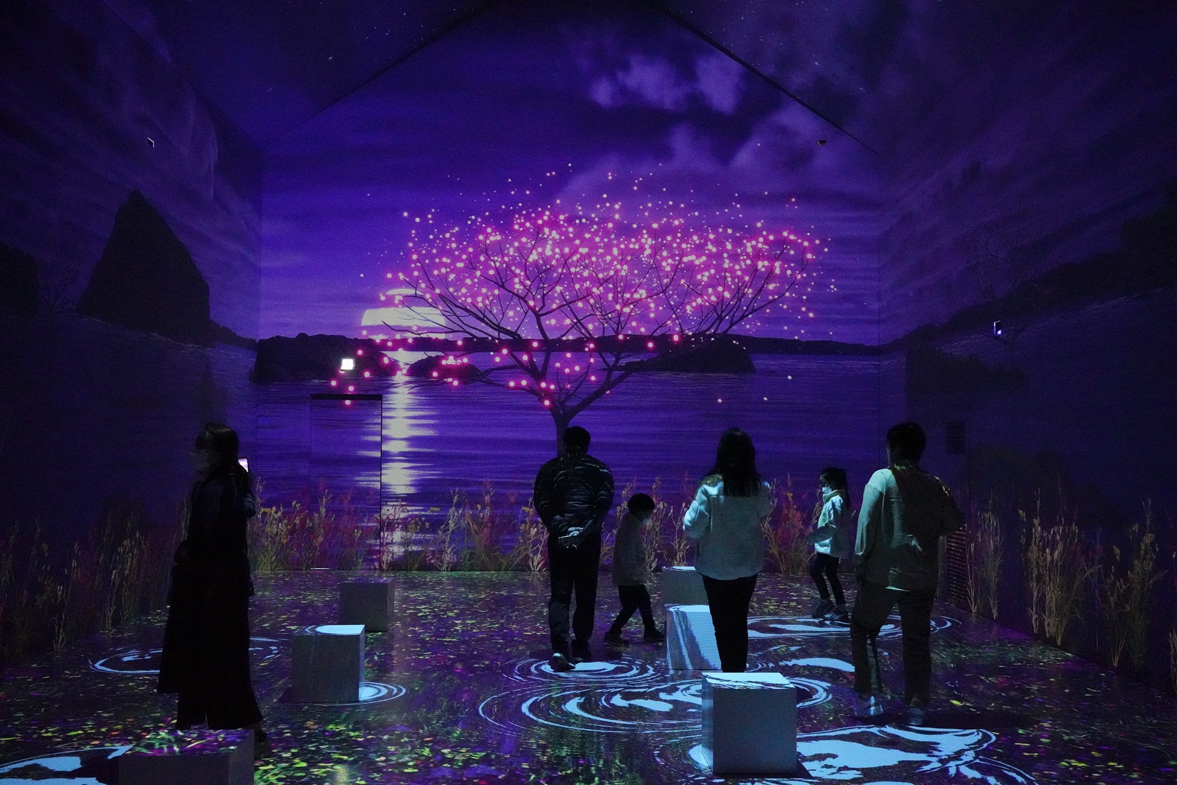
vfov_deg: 37.9
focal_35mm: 35
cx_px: 588
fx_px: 1144
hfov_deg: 54.4
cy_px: 392
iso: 32000
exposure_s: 1/100
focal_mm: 35
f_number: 7.1
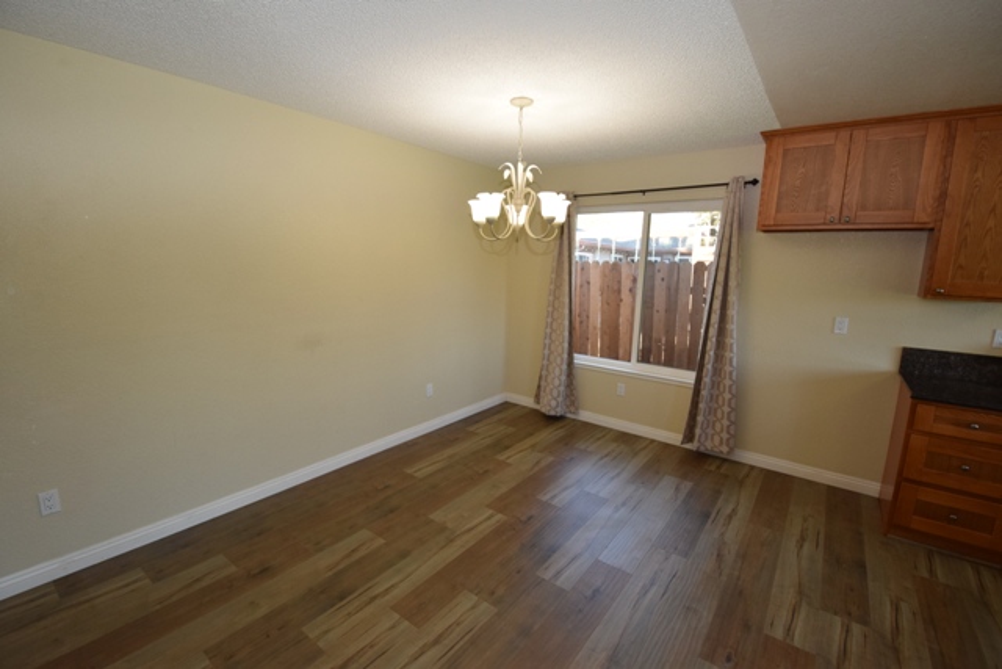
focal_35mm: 15
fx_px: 418
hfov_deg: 100.4
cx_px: 501
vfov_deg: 77.4
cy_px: 334
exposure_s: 1/125
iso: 800
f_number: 5.6
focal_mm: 10
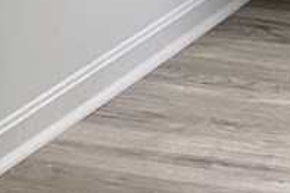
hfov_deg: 9.4
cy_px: -128
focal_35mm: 211
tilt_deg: -13.0
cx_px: 487
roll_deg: +3.2
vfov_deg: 6.4
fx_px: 1698
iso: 200
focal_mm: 4.25
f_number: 1.8
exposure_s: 1/60
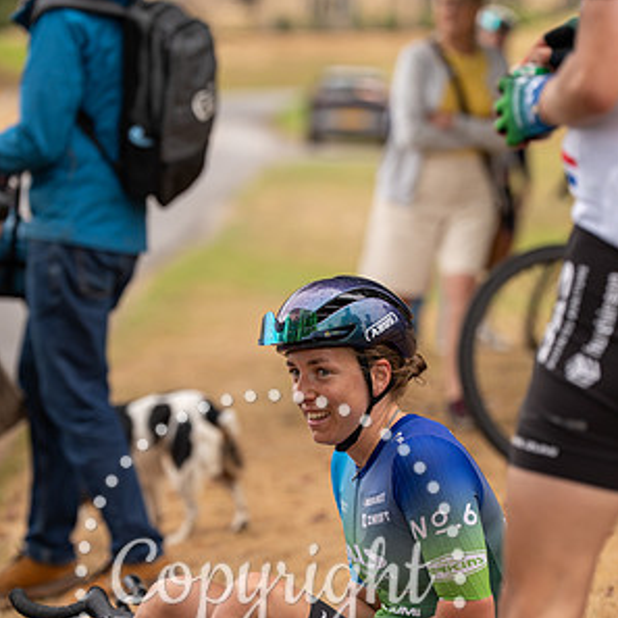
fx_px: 4161
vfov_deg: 8.5
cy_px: 408
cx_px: 310
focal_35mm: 206
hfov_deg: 8.5
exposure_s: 1/1000
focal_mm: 160
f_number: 3.5
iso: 250
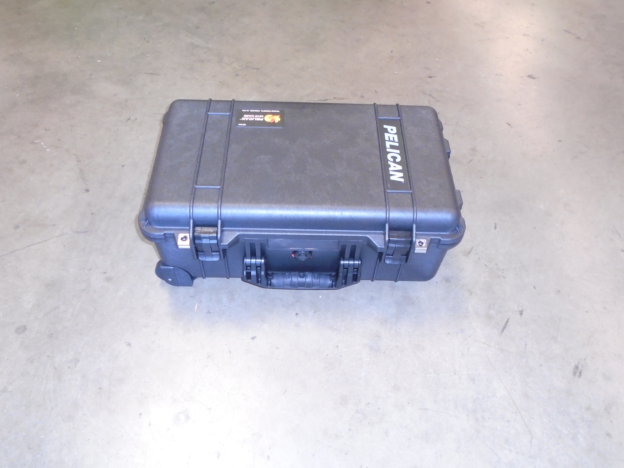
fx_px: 559
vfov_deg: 45.4
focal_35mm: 31
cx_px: 312
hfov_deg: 58.4
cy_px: 234
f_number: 3.5
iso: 400
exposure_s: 1/40
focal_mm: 5.5
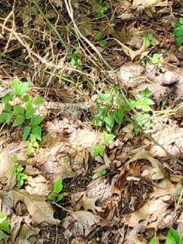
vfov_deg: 18.3
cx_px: 251
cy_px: -215
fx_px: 564
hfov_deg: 17.1
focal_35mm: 80
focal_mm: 2.2
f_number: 2.2
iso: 64
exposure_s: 1/120
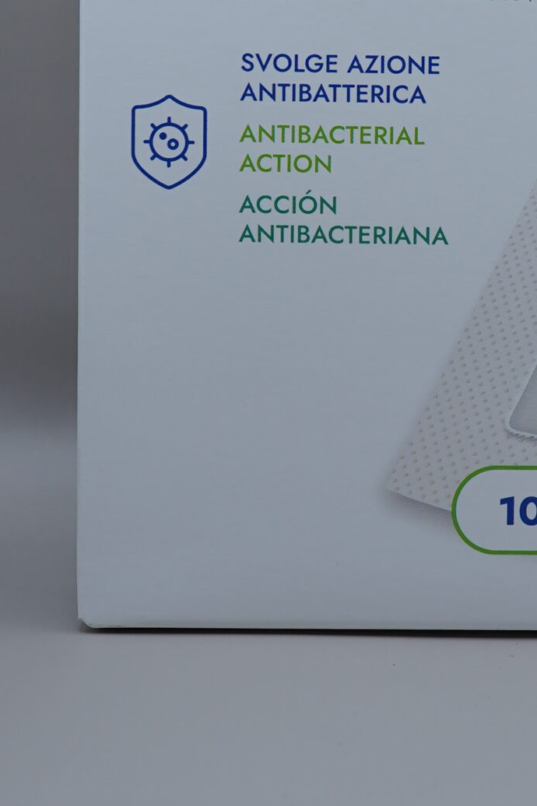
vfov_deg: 22.1
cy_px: 12
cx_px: 600
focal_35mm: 89
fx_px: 1993
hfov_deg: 14.9
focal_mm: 24
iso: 160
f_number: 6.3
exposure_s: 1/100
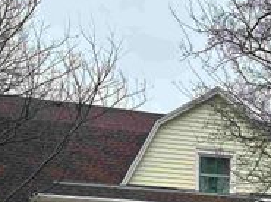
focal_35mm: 65
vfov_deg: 21.2
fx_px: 508
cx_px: 207
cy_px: 229
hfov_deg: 29.4
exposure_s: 1/2469
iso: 80
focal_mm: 6.86
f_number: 1.78
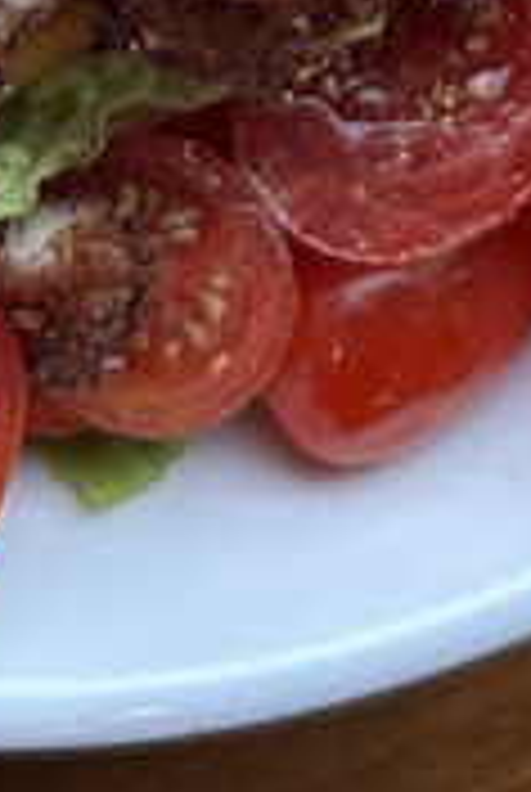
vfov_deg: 11.4
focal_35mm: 157
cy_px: -922
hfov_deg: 8.8
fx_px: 3460
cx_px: 220
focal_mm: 5.7
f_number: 1.5
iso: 125
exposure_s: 1/120
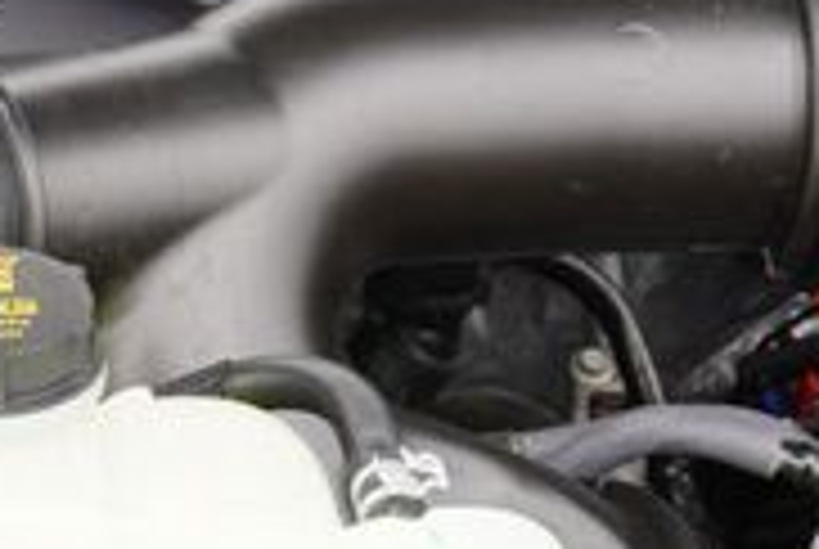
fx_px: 3076
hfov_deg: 14.4
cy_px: 346
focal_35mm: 135
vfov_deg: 10.2
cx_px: -320
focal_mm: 16
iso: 100
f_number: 5
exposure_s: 1/100
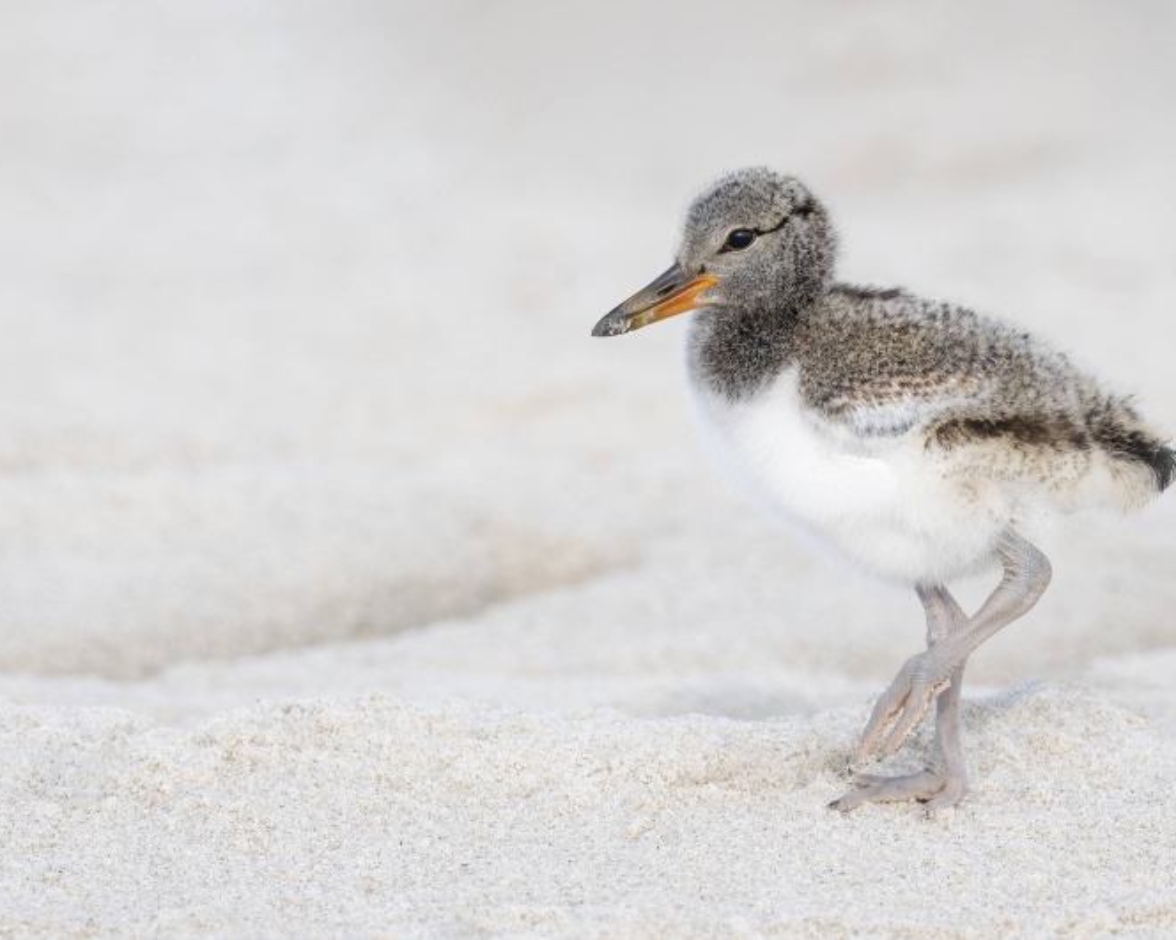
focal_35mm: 880
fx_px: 30624
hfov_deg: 2.2
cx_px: 639
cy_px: 470
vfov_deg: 1.8
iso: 2500
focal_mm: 519
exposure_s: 1/1600
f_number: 8
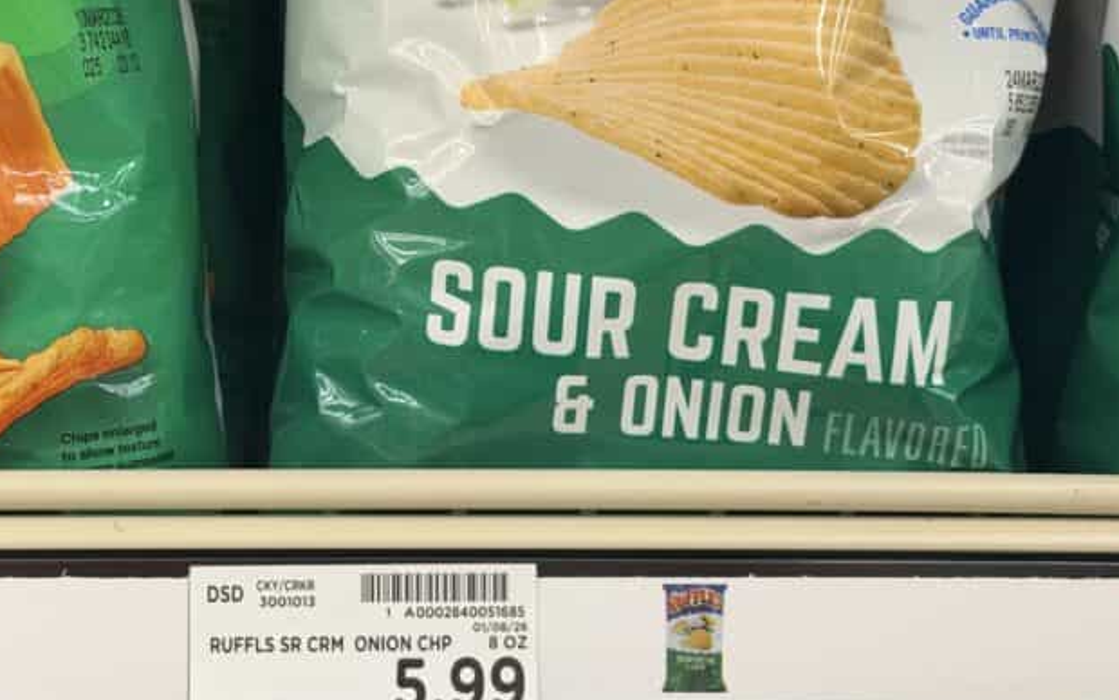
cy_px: 316
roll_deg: +0.0
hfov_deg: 24.6
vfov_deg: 15.6
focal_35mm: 84
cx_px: 532
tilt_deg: -14.6
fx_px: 2563
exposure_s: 1/43
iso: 80
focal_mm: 6.76
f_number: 1.78
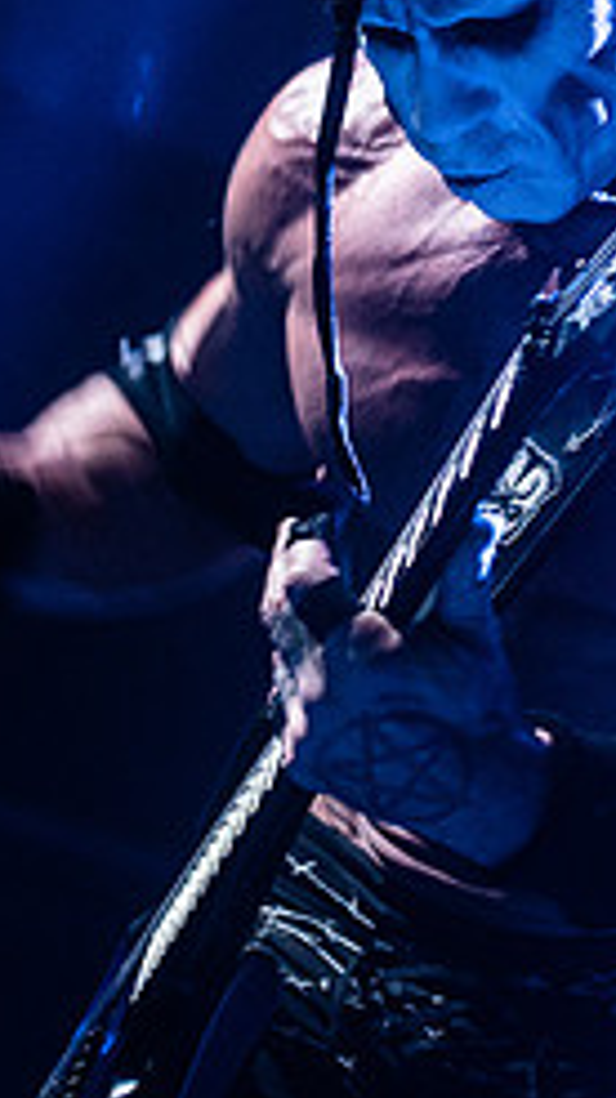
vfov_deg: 14.5
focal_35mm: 147
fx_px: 4277
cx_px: 397
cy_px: 199
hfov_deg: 8.2
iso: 2000
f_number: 3.2
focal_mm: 52
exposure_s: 1/125
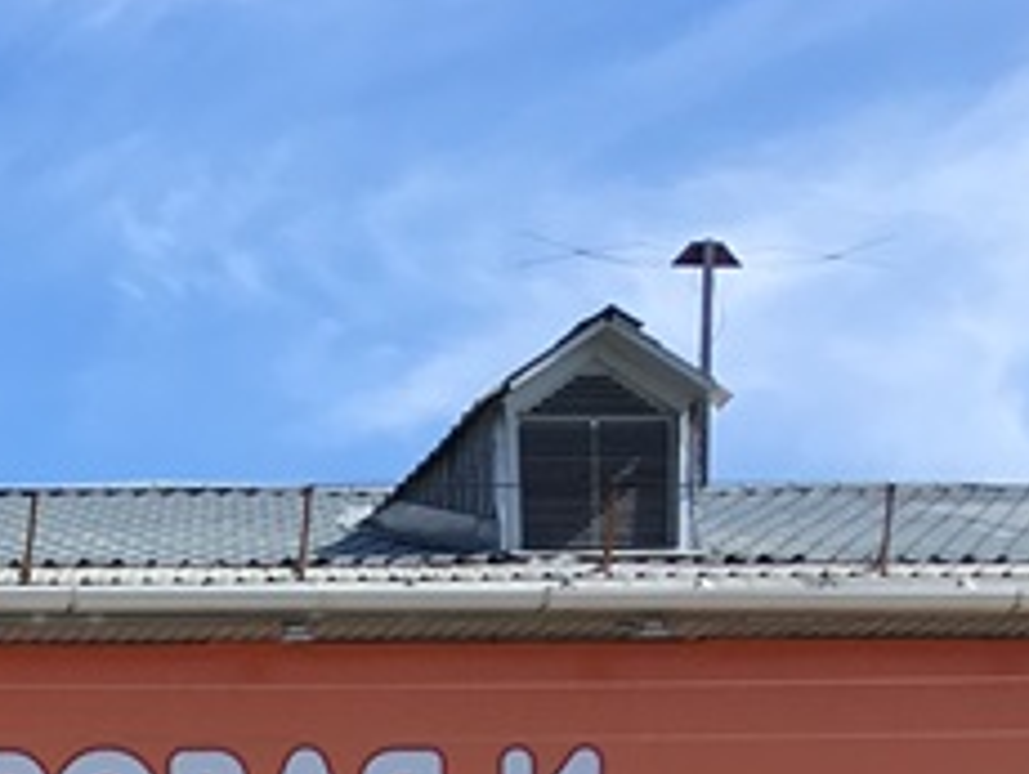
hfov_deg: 13.9
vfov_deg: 10.5
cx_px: -685
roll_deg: +0.2
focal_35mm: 129
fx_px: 3839
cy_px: 1606
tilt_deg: +0.9
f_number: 2.2
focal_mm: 4.15
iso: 25
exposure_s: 1/962
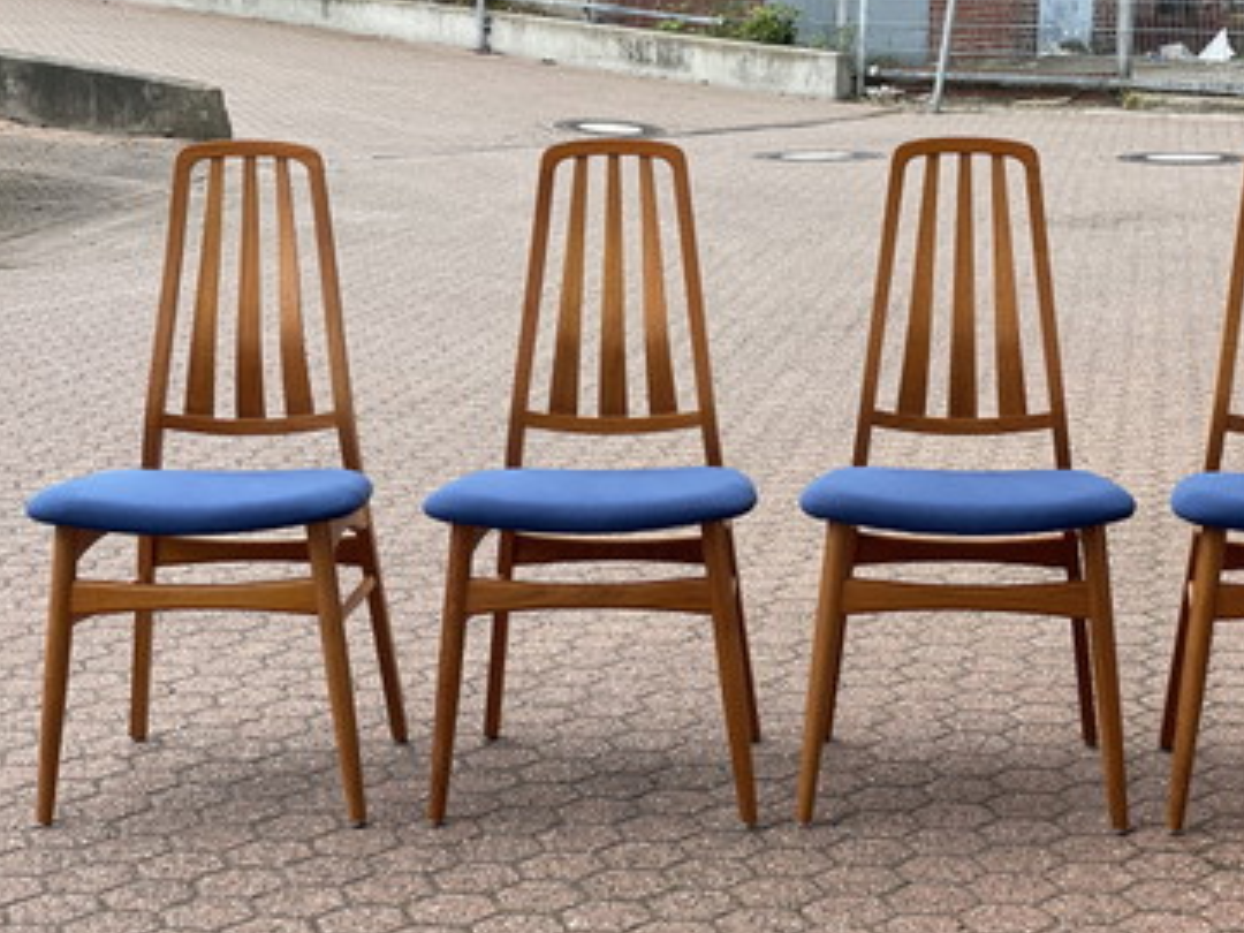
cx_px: 791
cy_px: 470
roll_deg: -1.1
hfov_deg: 26.2
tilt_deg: -11.5
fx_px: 2659
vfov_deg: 19.9
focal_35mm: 74
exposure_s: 1/436
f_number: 2
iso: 32
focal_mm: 6
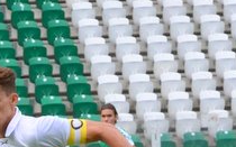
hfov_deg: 3.7
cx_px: -170
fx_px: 3582
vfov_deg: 2.3
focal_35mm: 557
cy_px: 315
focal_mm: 85
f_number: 9
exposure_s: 1/1250
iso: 1000
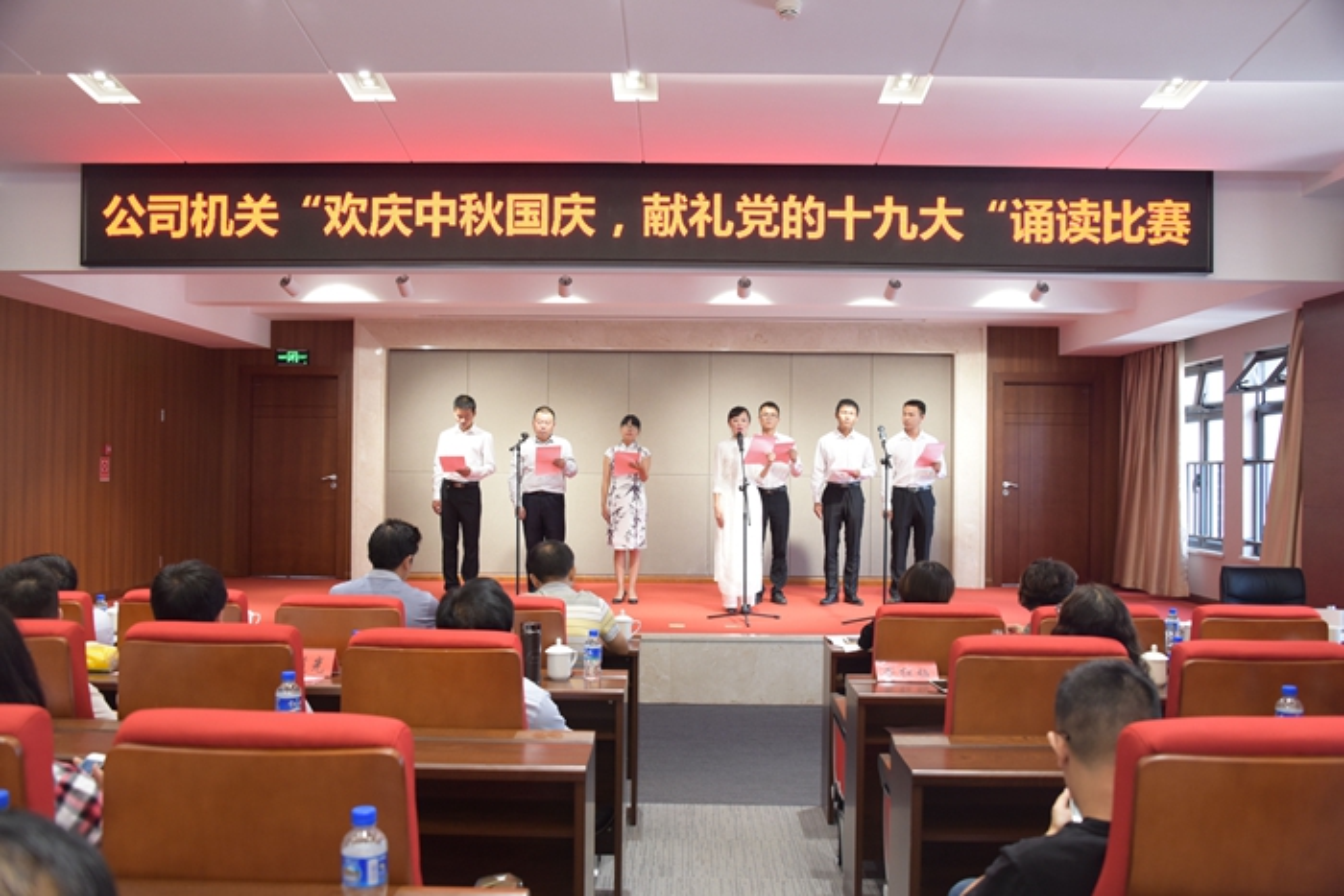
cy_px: 448
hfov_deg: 58.7
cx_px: 672
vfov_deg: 41.1
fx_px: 1195
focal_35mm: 32
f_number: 4.5
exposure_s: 1/80
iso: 1600
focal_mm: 32
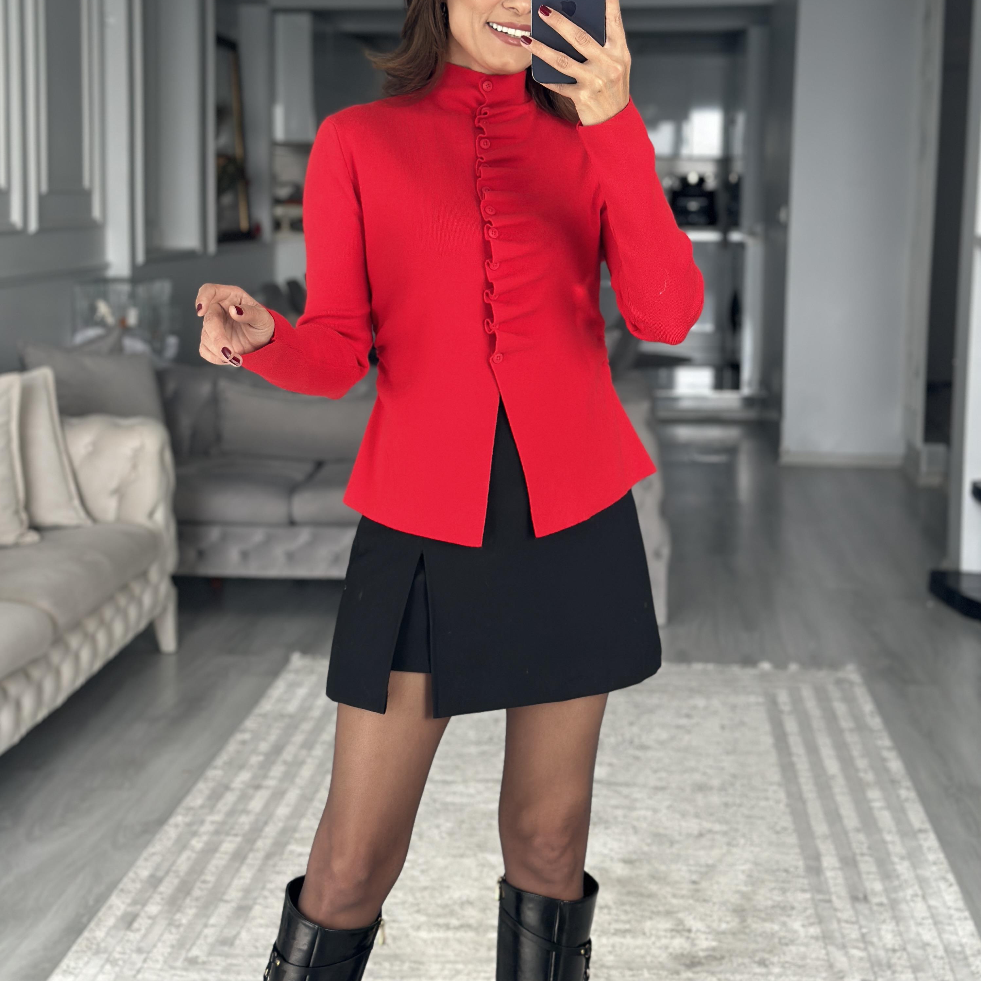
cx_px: 489
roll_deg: -0.4
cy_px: 357
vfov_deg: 29.9
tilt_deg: -18.3
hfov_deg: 30.0
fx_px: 1828
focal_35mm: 57
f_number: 1.78
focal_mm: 6.86
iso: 100
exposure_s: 1/121
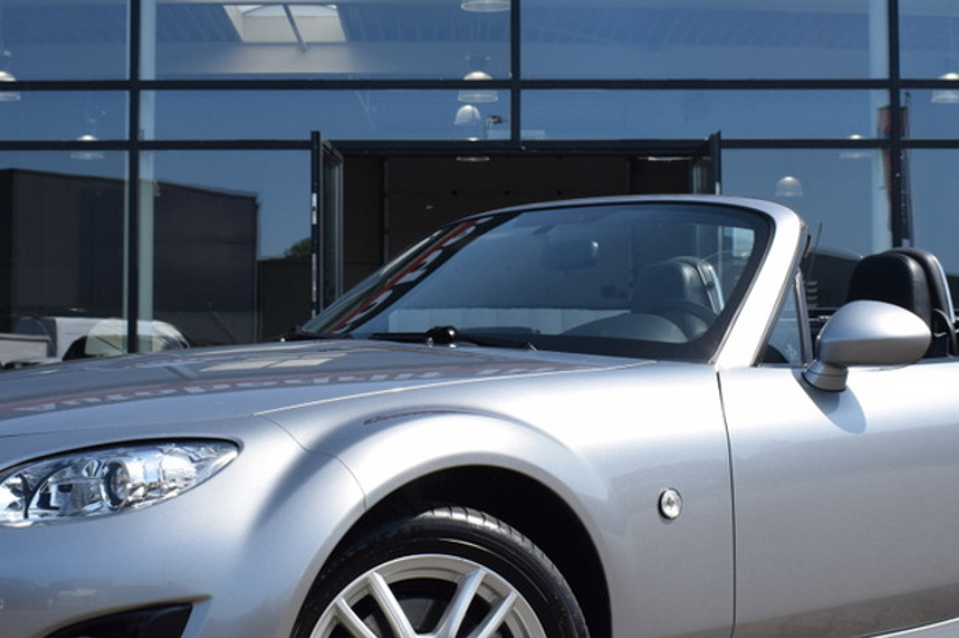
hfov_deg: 27.0
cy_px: 257
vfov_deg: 18.1
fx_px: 1997
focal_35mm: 75
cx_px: 463
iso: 200
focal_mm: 25
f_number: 9
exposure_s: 1/320
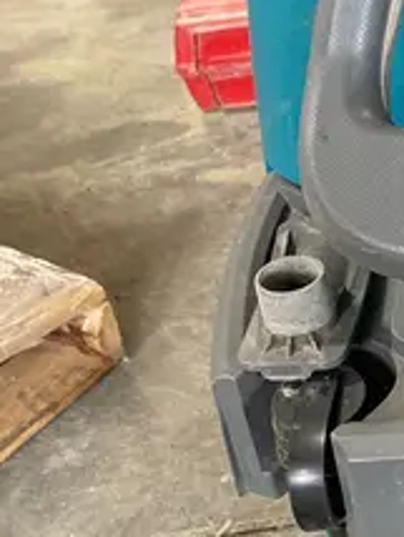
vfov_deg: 22.0
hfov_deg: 15.1
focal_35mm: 89
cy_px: 222
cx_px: 650
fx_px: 1382
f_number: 1.8
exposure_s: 1/60
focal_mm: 4.25
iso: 160
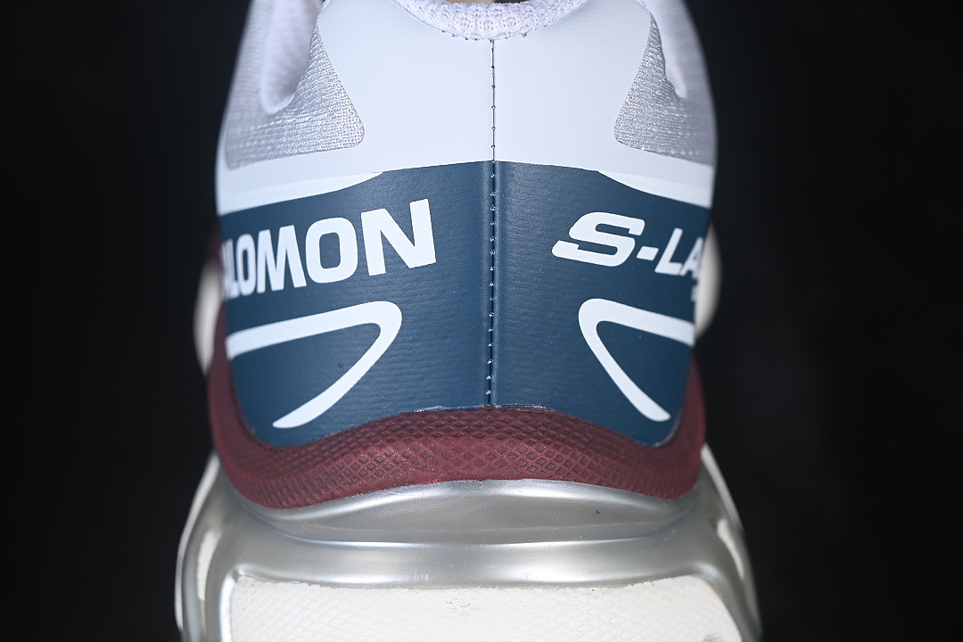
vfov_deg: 18.2
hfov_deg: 27.0
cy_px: 321
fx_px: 2006
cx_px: 482
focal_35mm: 75
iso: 160
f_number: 7.1
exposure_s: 1/80
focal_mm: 50
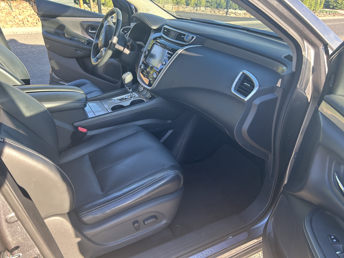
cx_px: 172
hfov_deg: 67.3
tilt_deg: -33.0
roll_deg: +2.9
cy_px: 129
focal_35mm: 26
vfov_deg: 53.1
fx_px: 258
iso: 50
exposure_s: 1/173
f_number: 1.5
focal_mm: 5.7
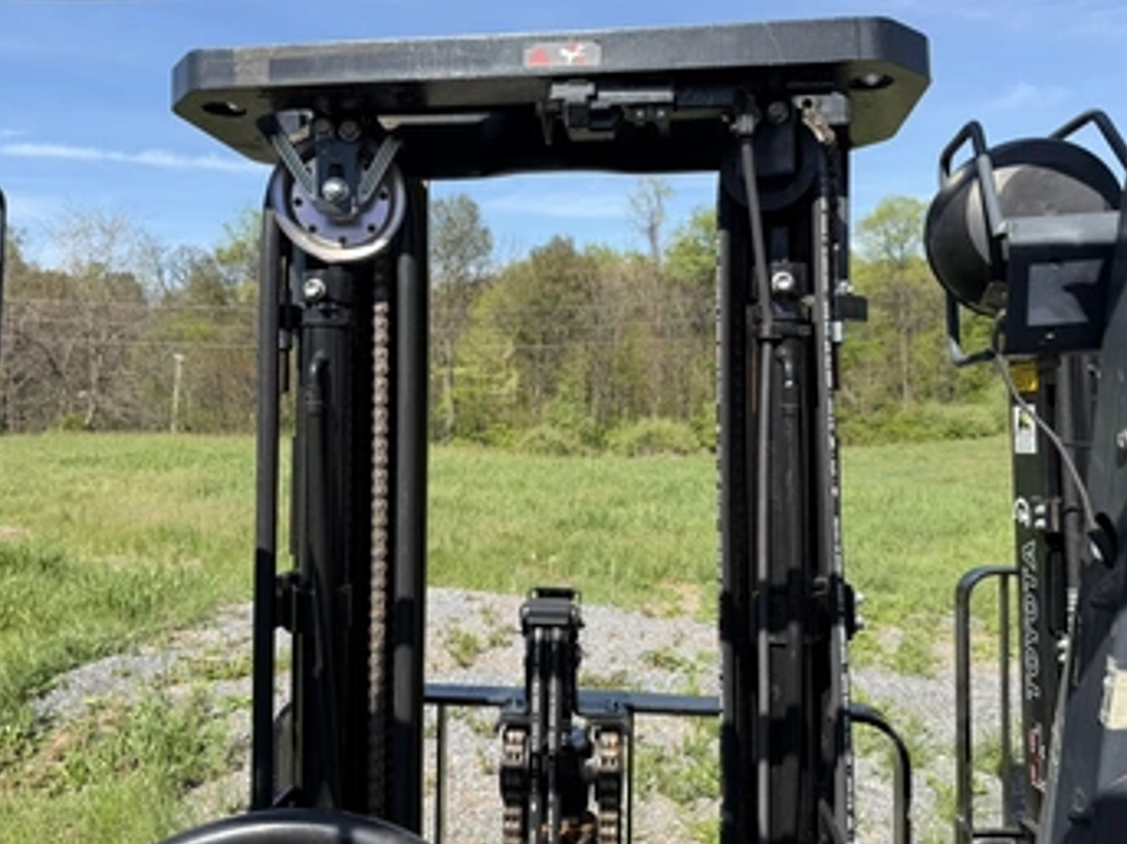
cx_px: 585
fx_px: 911
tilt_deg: -2.3
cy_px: 381
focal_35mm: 28
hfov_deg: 63.4
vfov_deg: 49.6
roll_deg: +1.4
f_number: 1.78
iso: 80
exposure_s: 1/2907
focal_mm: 6.76
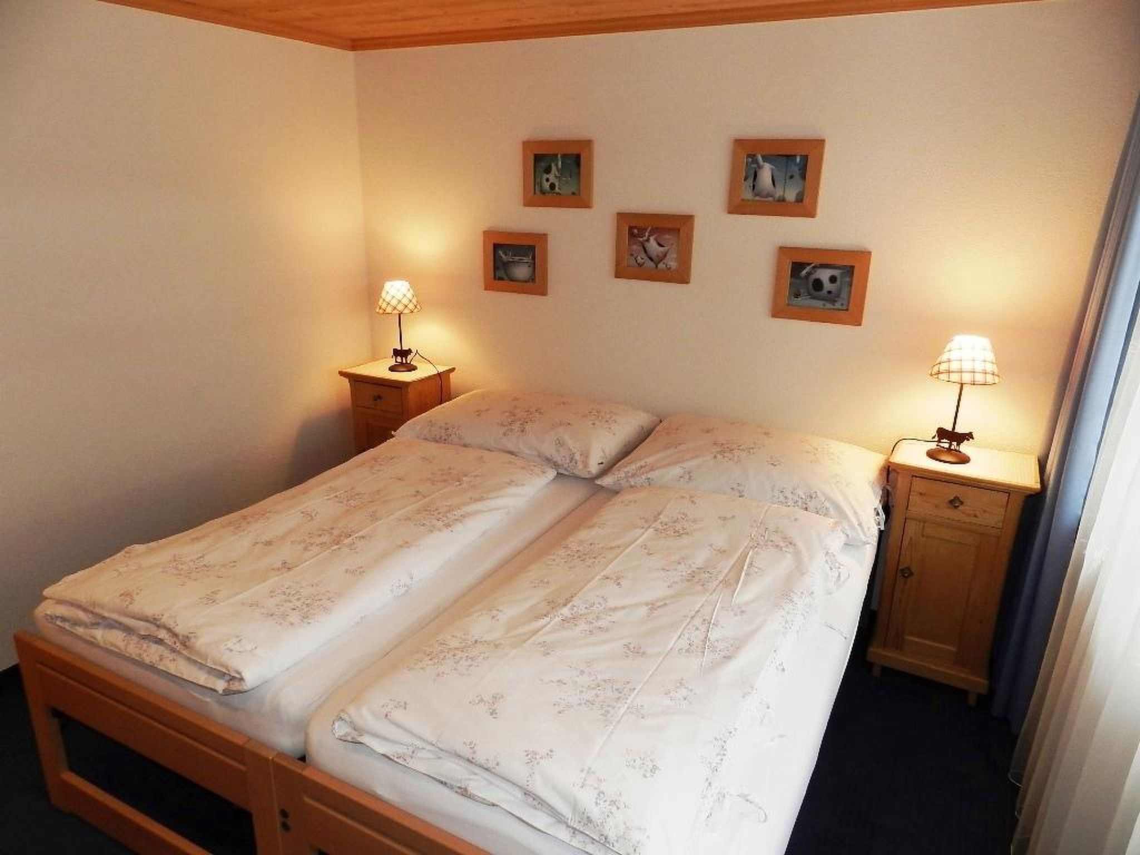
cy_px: 428
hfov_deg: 73.9
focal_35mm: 23
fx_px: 757
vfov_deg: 58.9
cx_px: 570
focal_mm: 4
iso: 200
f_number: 3.4
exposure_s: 1/30
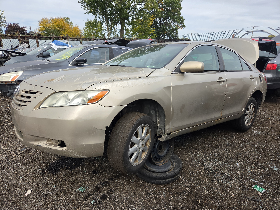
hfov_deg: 73.9
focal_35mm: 23
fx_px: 186
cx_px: 140
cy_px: 105
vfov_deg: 58.9
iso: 80
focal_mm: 5.4
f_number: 1.8
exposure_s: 1/2531
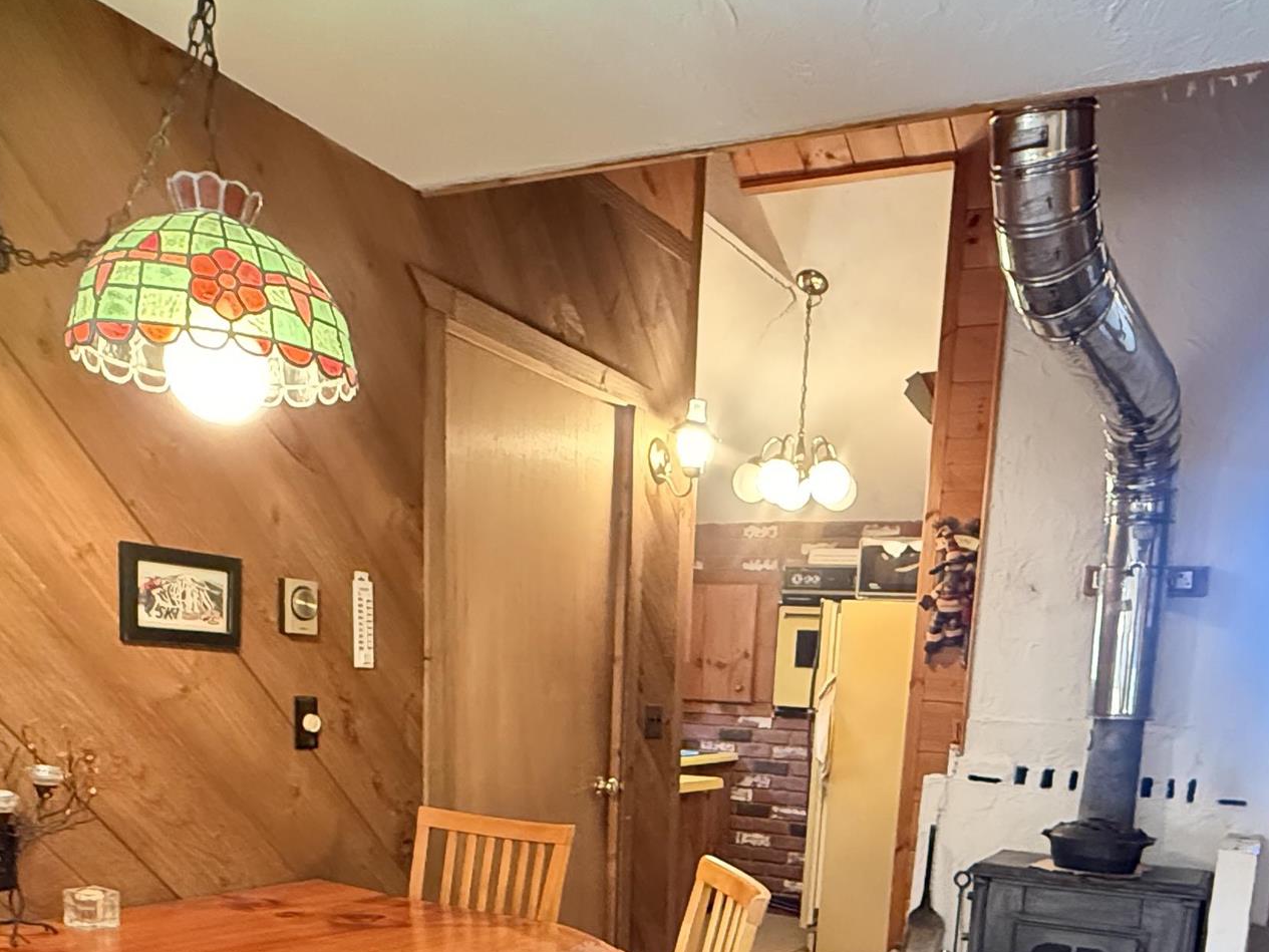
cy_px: 942
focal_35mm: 34
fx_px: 1247
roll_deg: -3.2
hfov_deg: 53.8
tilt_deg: -12.0
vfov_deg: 37.5
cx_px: 722
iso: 1250
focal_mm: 2.22
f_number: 2.2
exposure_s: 1/40
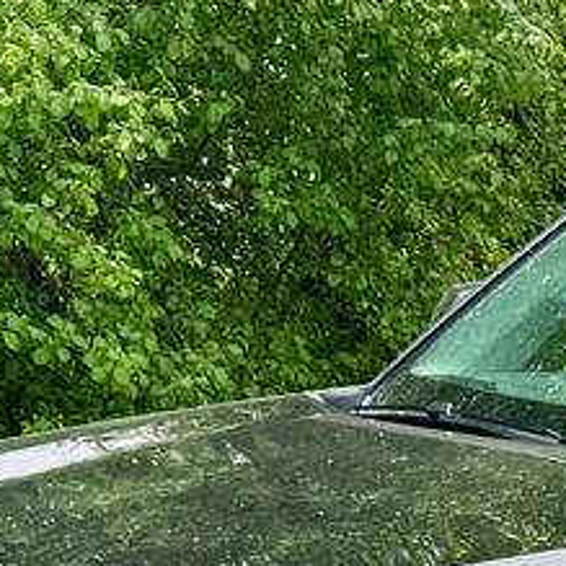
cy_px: 899
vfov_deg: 13.1
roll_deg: -0.8
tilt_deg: -16.3
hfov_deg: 12.9
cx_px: 974
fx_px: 2294
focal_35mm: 124
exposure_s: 1/1042
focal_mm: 6.76
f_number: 1.78
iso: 80
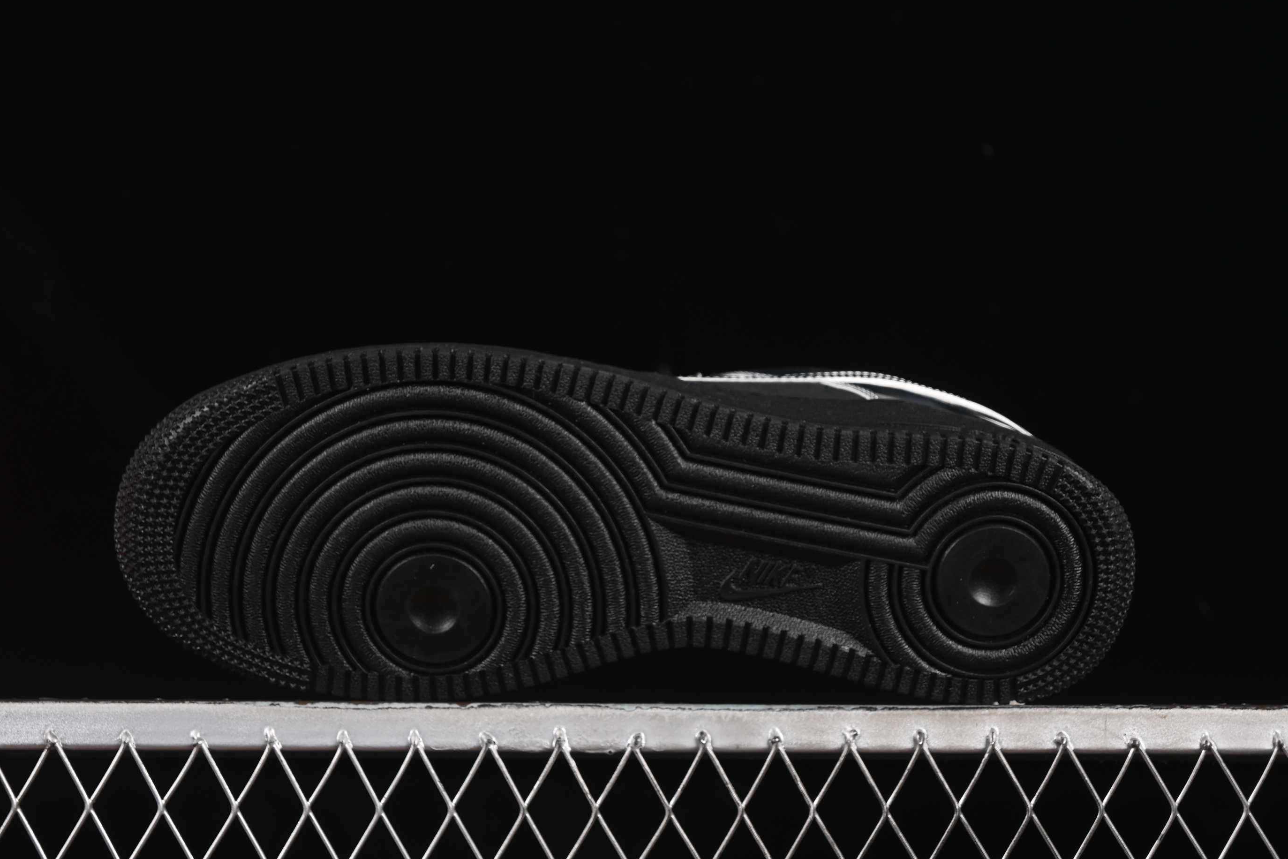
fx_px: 2719
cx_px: 636
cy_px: 430
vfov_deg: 18.0
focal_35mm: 76
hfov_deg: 26.6
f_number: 6.3
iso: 160
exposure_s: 1/60
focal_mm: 50
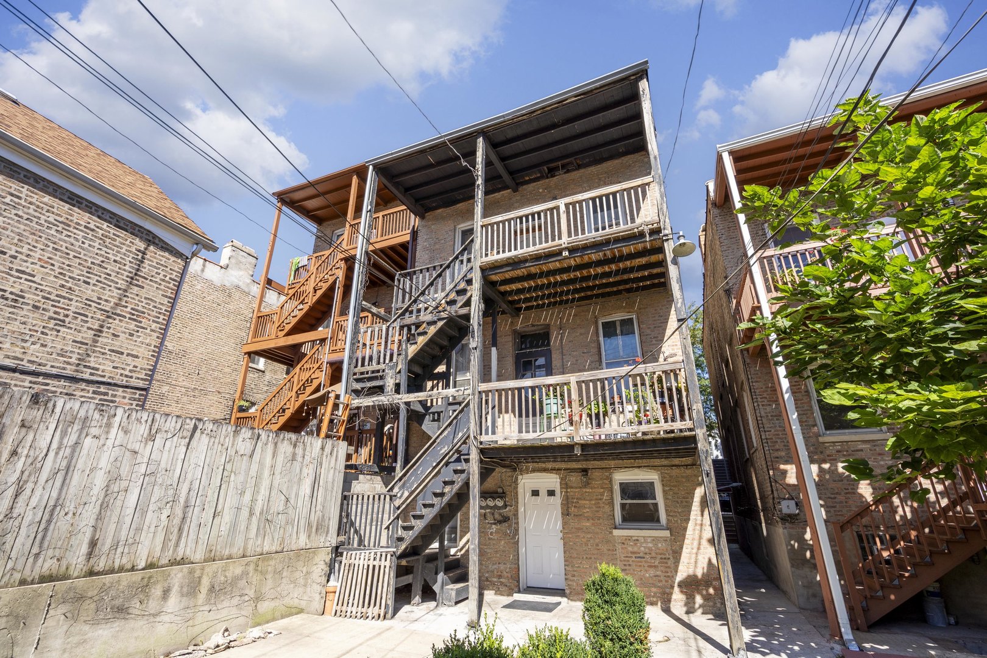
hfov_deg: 96.7
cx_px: 494
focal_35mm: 16
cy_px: 329
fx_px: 439
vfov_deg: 73.7
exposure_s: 1/80
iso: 100
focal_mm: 16
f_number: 10
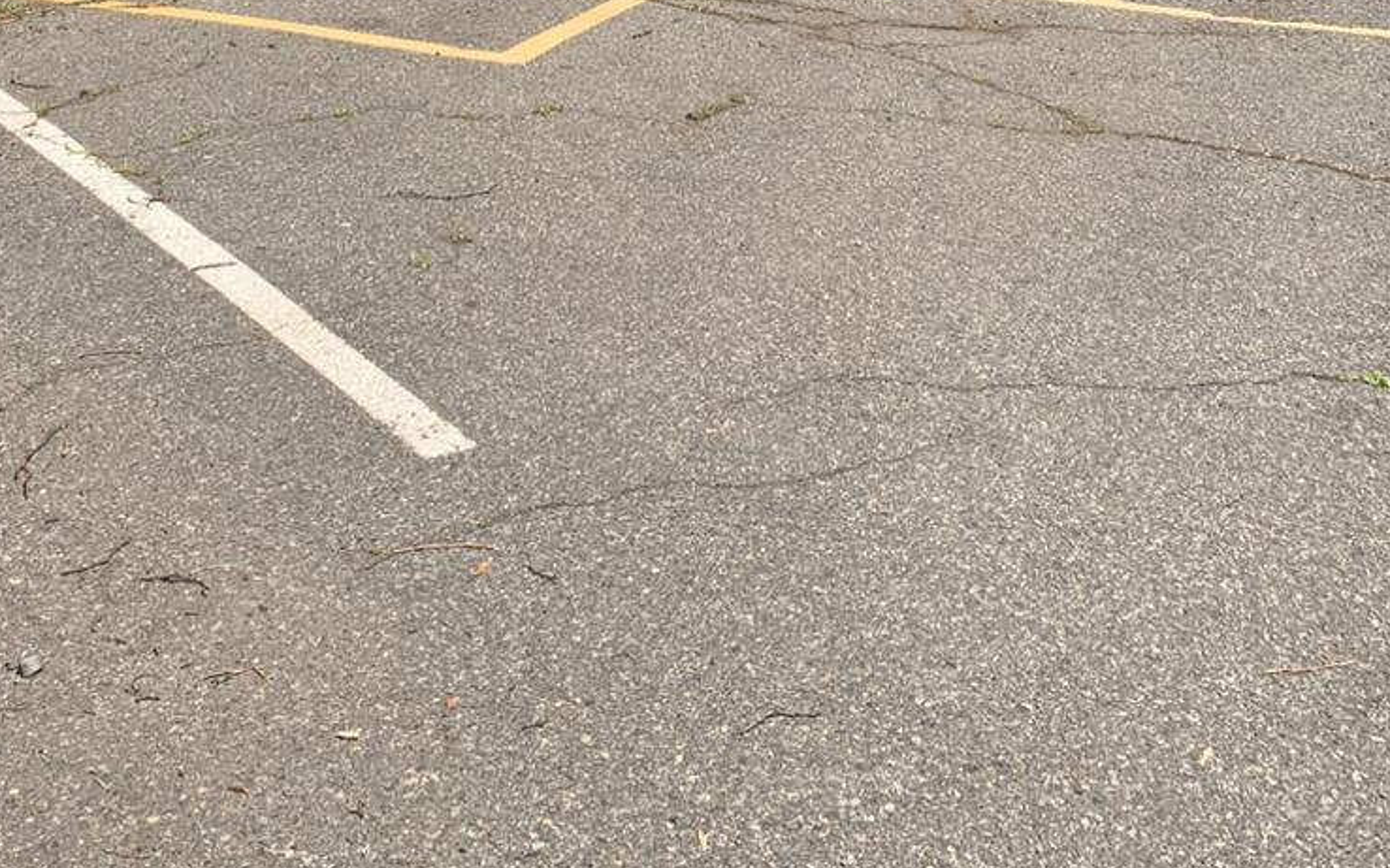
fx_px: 2121
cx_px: 526
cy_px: -181
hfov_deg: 36.1
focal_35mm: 56
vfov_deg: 21.4
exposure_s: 1/1513
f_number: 1.8
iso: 25
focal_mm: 4.25
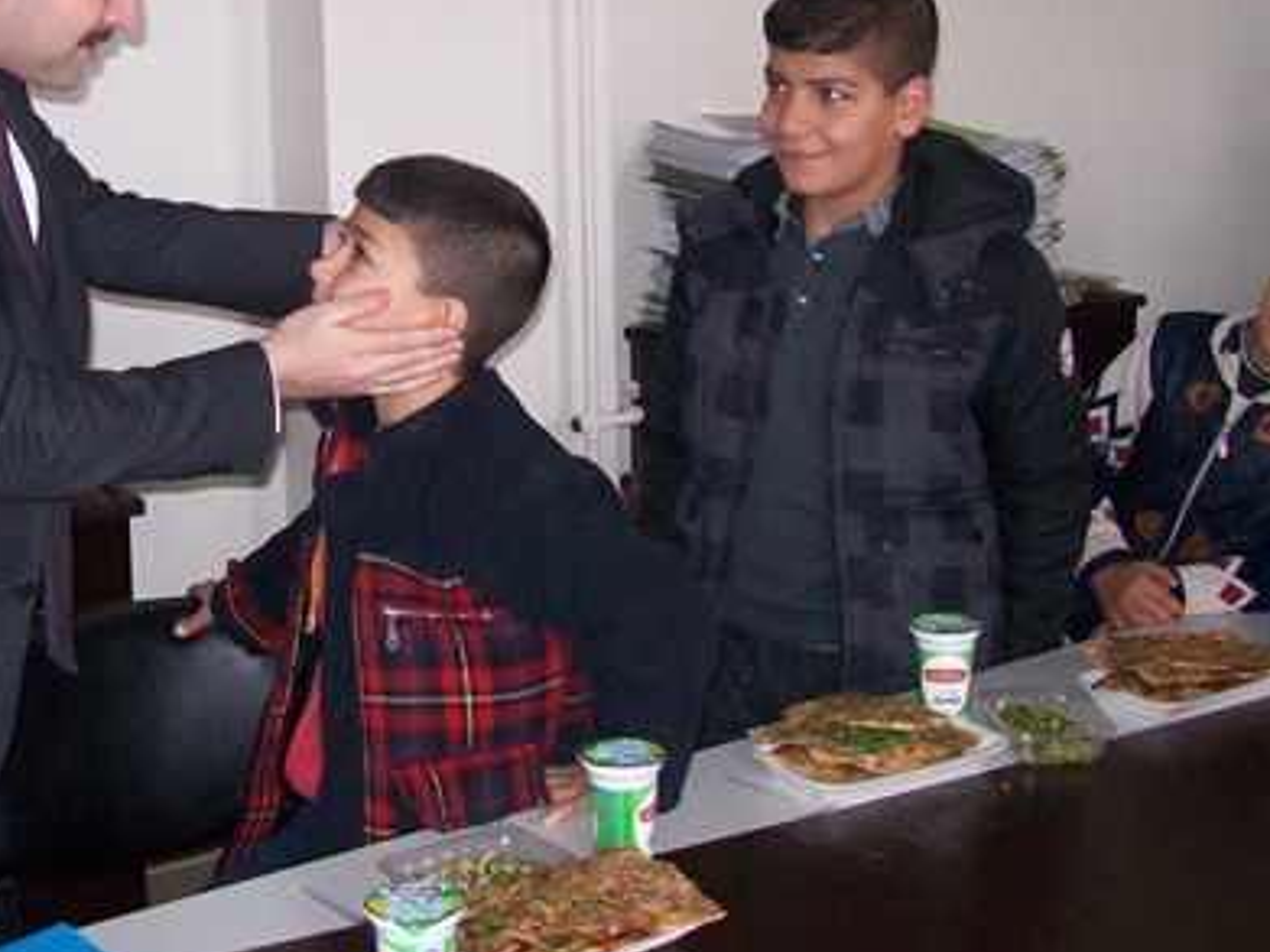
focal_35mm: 59
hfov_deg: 32.3
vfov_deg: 24.6
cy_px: 276
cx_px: 390
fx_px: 2164
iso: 200
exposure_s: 1/64
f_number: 2.7
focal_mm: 6
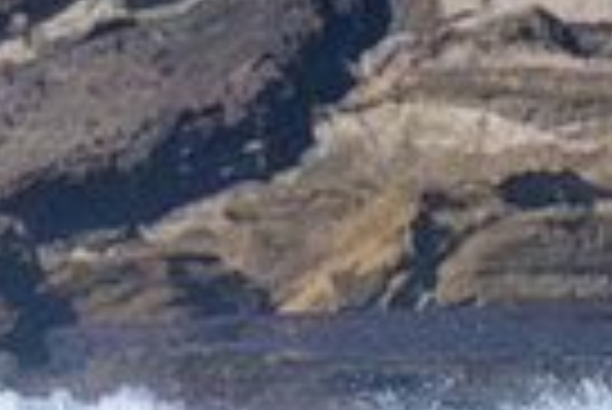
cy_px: 597
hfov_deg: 0.6
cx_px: -333
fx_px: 58048
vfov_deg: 0.4
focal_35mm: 3411
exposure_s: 1/2000
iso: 1000
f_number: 11
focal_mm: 800
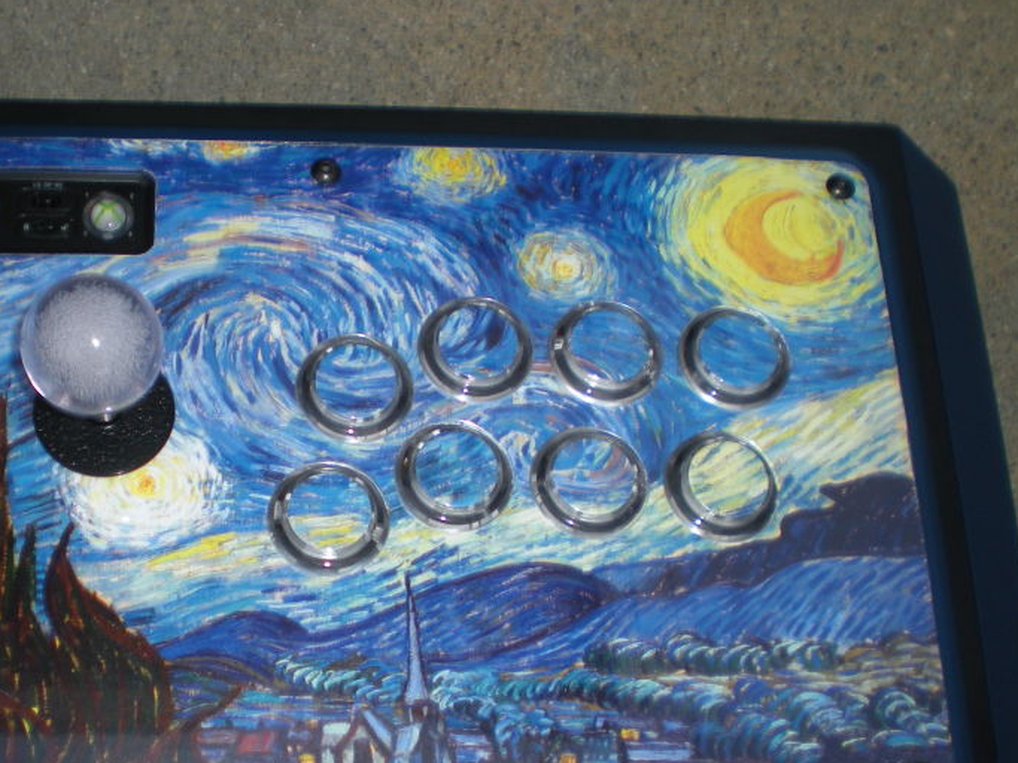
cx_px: 320
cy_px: 481
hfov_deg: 33.4
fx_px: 1676
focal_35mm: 57
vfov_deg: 25.6
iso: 64
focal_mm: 6.3
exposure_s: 1/37.1
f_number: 3.1
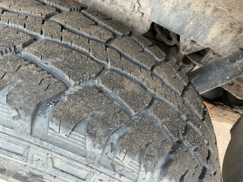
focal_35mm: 28
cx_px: 122
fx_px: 197
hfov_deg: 63.4
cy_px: 91
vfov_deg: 49.7
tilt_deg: -47.1
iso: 32
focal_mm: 3
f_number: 1.8
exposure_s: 1/172
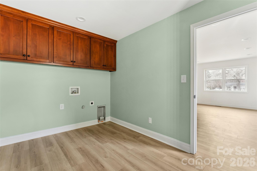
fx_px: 116
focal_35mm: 16
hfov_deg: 96.0
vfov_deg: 73.1
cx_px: 128
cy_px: 86
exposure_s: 1.6
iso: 100
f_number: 13
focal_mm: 16.2
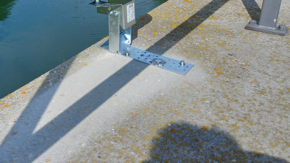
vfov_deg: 27.0
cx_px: 83
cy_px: 6
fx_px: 323
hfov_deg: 47.1
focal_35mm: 42
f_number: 2
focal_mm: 4.6
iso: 25
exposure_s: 1/649
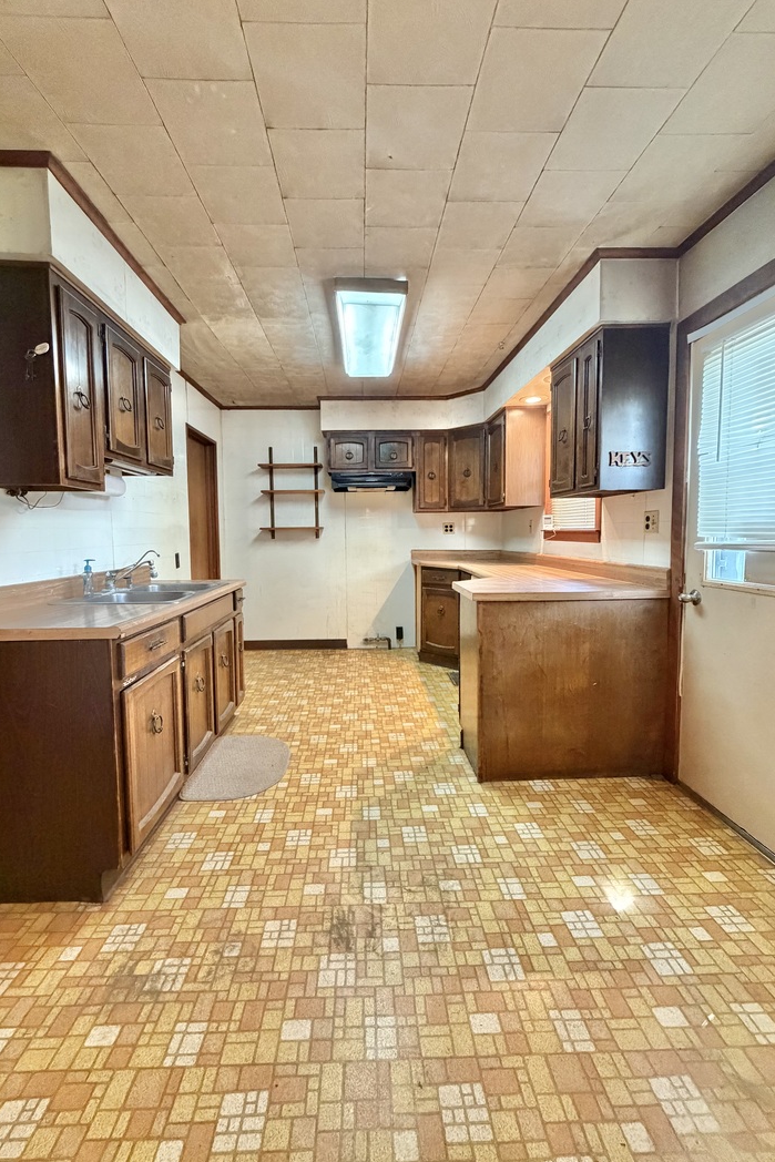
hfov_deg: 77.3
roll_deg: -0.1
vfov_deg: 100.4
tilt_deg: -4.1
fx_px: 484
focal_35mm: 15
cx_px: 373
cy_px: 568
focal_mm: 2.22
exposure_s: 1/60
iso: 800
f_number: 2.2
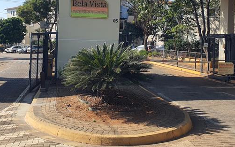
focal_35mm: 44
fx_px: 282
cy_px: 34
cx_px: 93
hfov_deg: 45.0
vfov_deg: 28.7
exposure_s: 1/1308
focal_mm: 4.3
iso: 50
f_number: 2.4
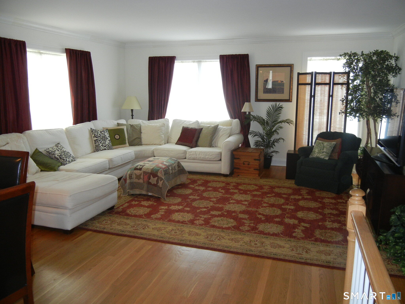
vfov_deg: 46.8
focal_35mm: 30
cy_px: 152
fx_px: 351
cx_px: 202
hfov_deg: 60.0
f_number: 3.5
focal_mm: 5.4
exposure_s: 1/30
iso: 222
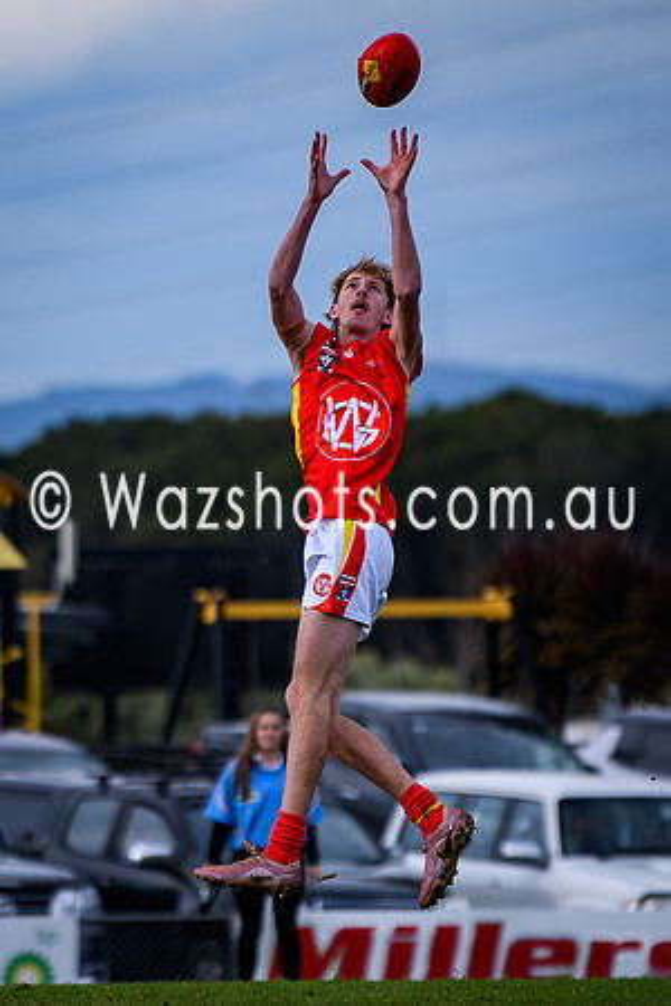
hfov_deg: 2.2
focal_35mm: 638
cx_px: 28
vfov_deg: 3.2
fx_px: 17828
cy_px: 540
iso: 125
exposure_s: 1/1600
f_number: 2.8
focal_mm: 200
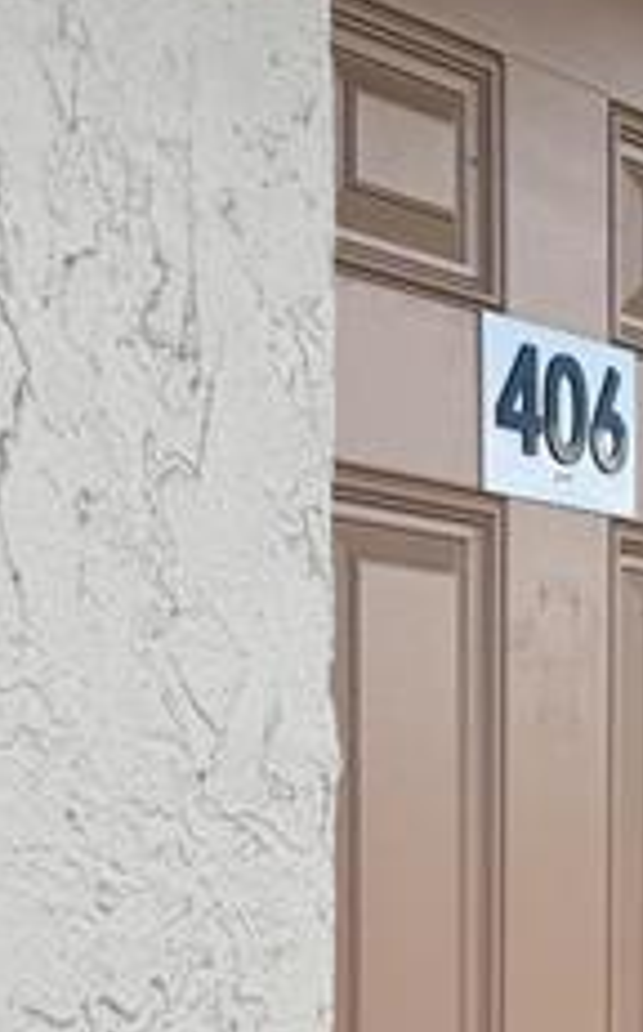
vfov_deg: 17.9
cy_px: 1081
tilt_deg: -3.9
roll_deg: -0.2
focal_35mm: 113
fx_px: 3174
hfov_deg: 11.2
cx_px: 906
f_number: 1.78
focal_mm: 6.76
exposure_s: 1/1076
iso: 80
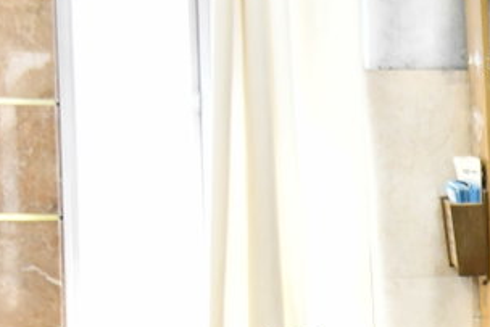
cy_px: 405
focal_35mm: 221
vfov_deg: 6.2
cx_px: 938
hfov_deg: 8.8
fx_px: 3009
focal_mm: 48
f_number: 5
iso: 1600
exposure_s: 1/160
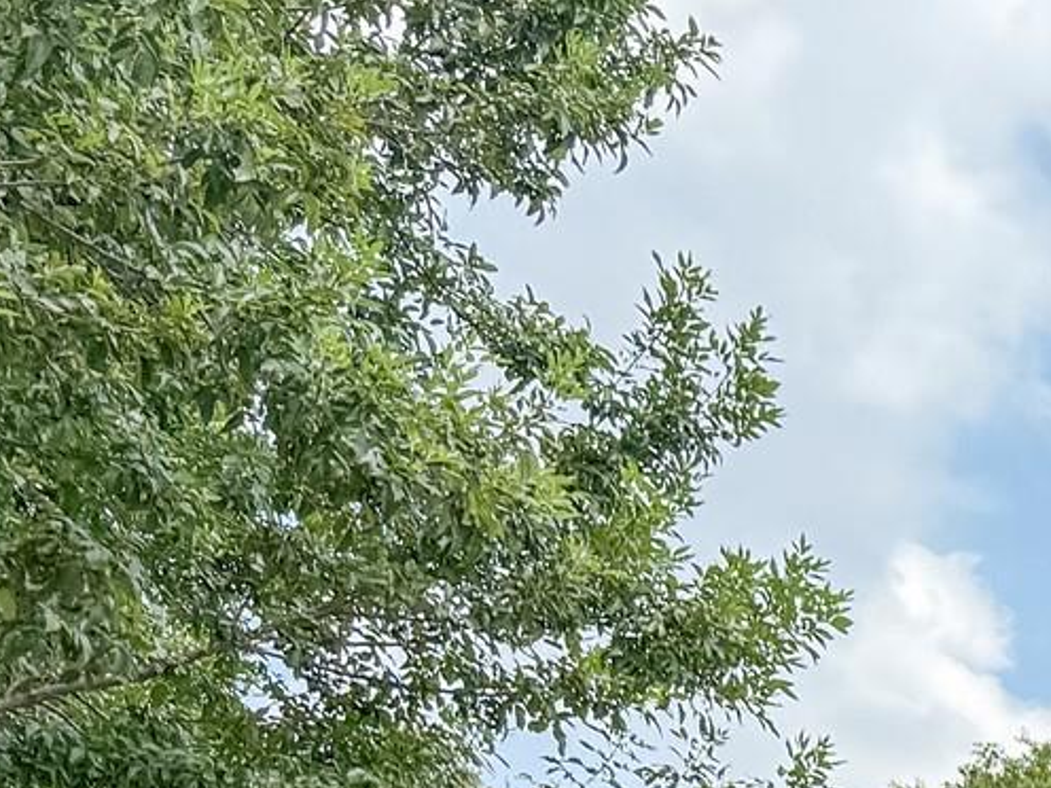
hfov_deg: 15.8
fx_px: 3006
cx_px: 2074
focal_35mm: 99
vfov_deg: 13.3
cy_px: 1453
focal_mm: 6.76
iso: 80
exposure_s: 1/2200
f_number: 1.8
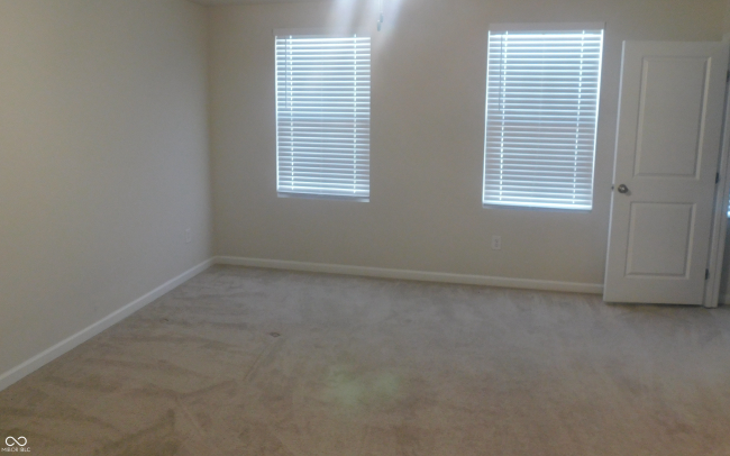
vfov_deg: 48.9
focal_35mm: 25
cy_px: 177
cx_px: 369
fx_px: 497
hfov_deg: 72.6
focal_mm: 4
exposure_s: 1/30
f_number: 3
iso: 220
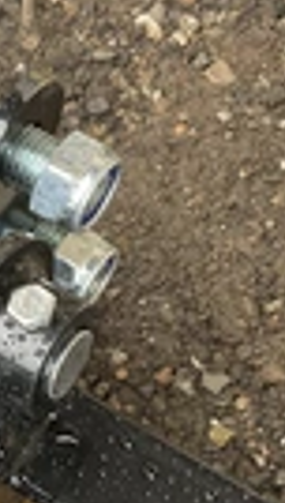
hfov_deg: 12.4
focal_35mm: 94
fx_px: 1255
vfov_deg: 22.3
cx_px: -128
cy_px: 409
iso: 50
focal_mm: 3
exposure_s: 1/122
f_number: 1.8
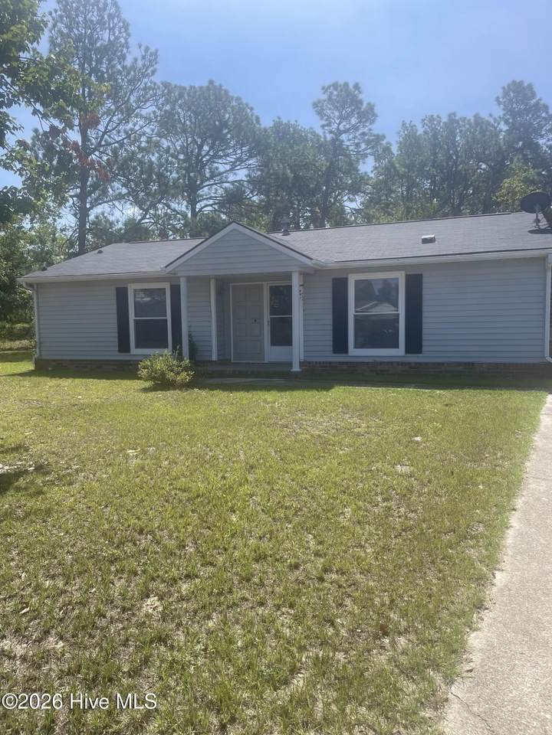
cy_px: 368
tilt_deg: -6.1
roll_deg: +1.7
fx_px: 553
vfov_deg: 67.3
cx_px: 276
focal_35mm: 26
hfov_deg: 53.1
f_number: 1.6
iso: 32
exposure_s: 1/2506
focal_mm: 4.2
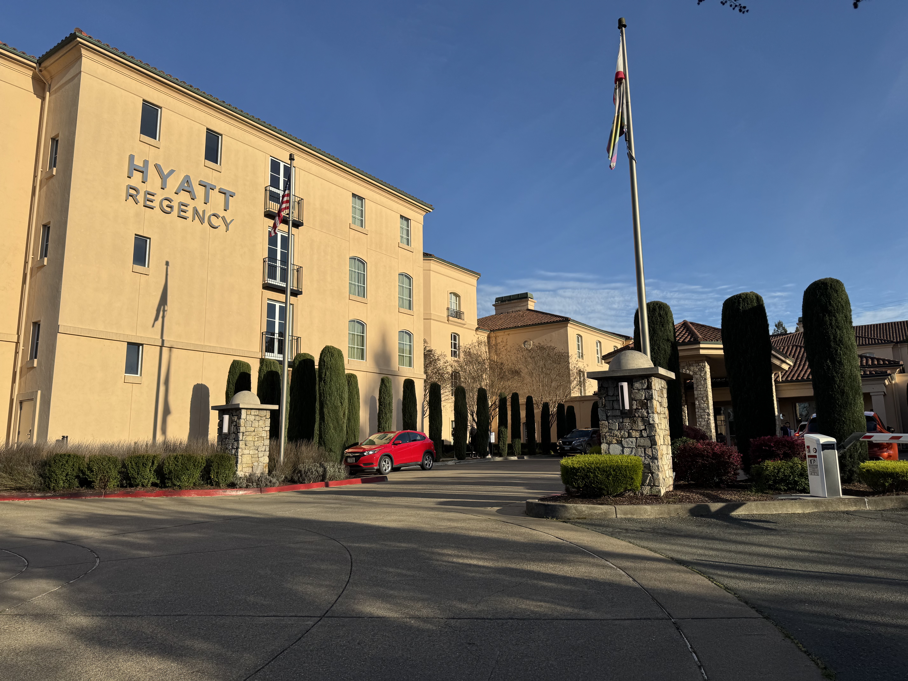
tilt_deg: +9.8
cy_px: 340
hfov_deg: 71.6
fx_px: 630
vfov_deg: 56.8
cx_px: 454
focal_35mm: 24
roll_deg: +0.5
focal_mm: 6.76
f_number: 1.78
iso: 80
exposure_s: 1/6410
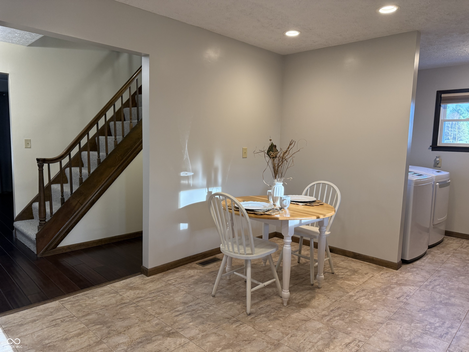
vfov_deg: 56.8
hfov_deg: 71.6
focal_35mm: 24
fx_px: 325
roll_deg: -1.2
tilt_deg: -7.5
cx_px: 234
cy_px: 176
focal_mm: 6.76
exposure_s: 1/120
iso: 200
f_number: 1.78
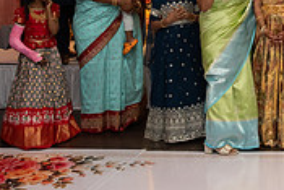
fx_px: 695
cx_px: 352
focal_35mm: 88
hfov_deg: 21.3
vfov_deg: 15.3
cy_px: -2
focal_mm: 26.5
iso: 1250
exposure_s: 1/160
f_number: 4
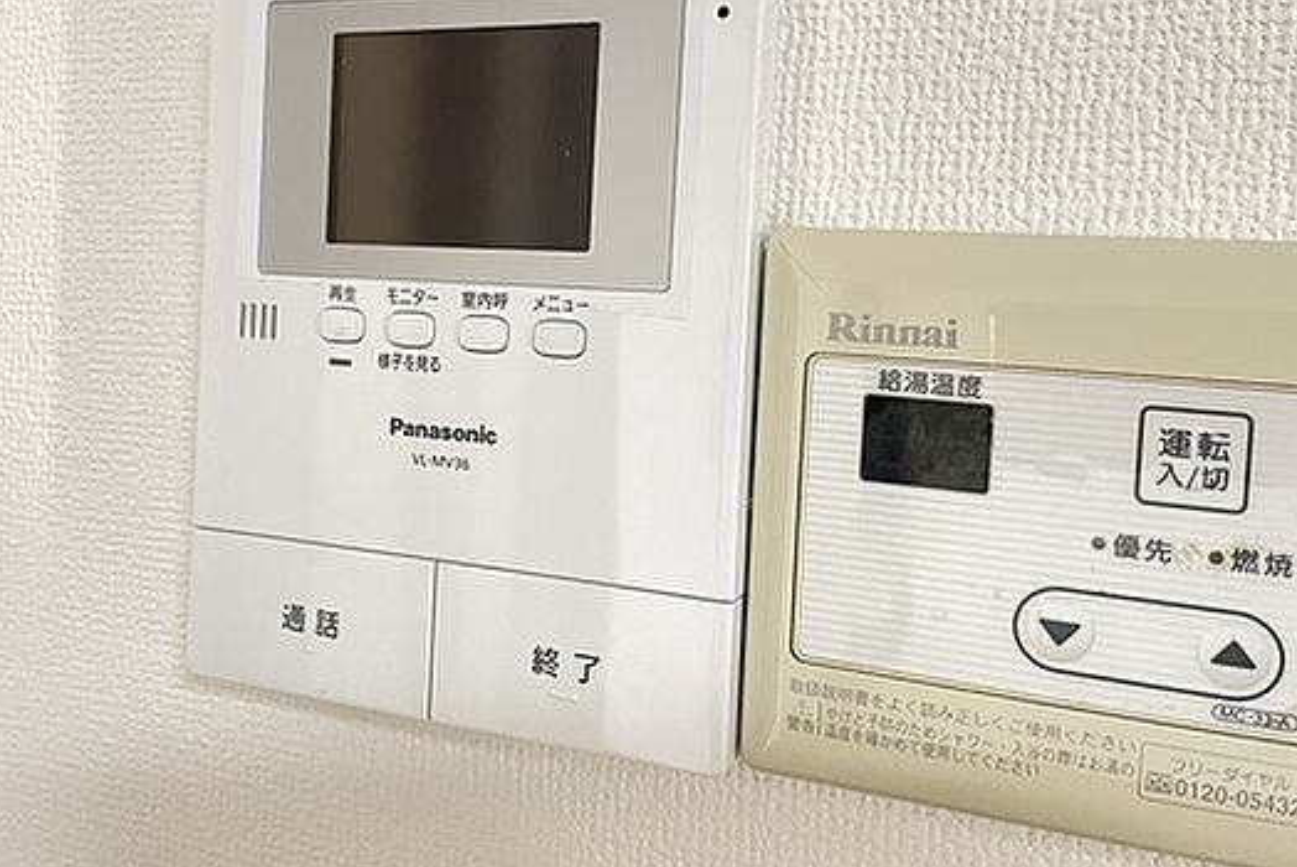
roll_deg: -3.6
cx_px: 554
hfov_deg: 57.0
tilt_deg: -0.6
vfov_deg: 39.8
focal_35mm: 33
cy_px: 334
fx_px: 1190
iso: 320
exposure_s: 1/60
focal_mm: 4.2
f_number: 1.6
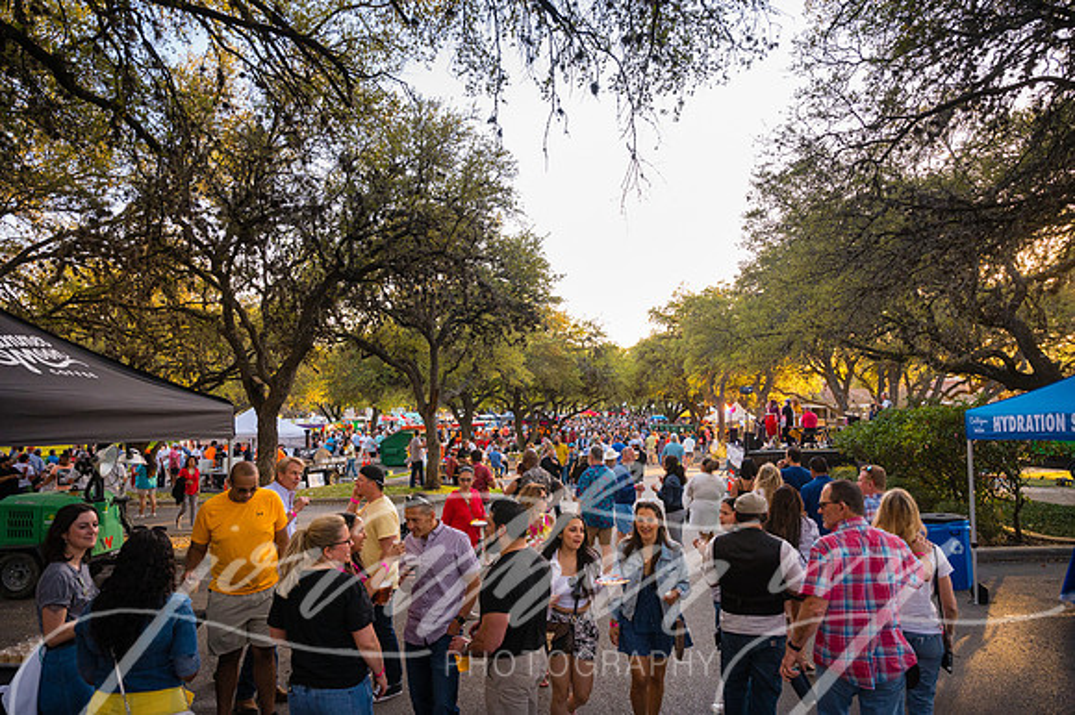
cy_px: 358
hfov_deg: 72.5
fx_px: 733
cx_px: 538
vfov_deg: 52.0
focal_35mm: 25
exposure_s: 1/800
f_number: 4
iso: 1250
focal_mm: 24
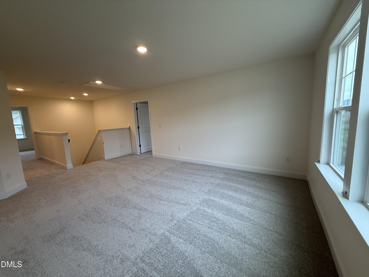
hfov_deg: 102.1
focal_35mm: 14
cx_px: 184
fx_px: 149
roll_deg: +2.9
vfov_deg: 85.7
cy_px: 138
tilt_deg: -6.9
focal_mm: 2.22
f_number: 2.2
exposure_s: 1/120
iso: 160
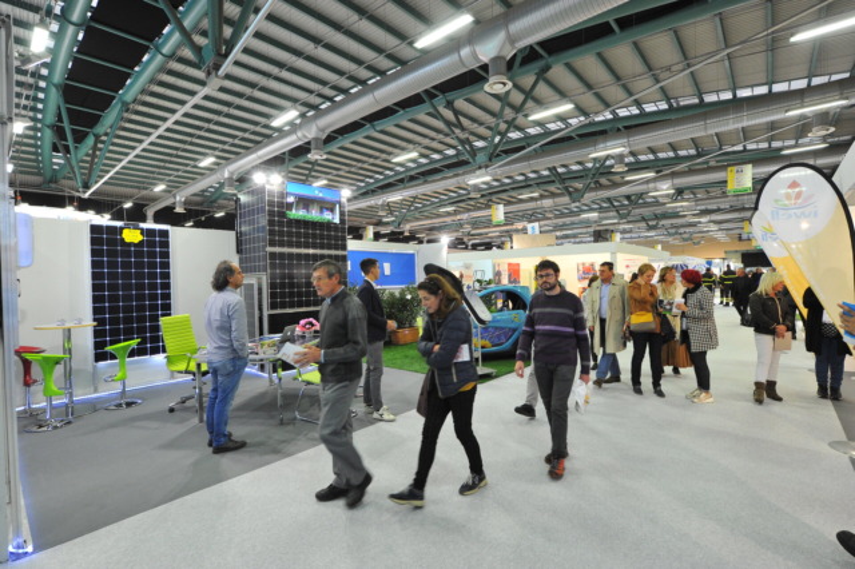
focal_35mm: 17
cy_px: 284
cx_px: 428
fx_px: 404
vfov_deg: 70.4
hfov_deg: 93.3
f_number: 5.6
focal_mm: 17
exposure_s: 1/80
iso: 3200
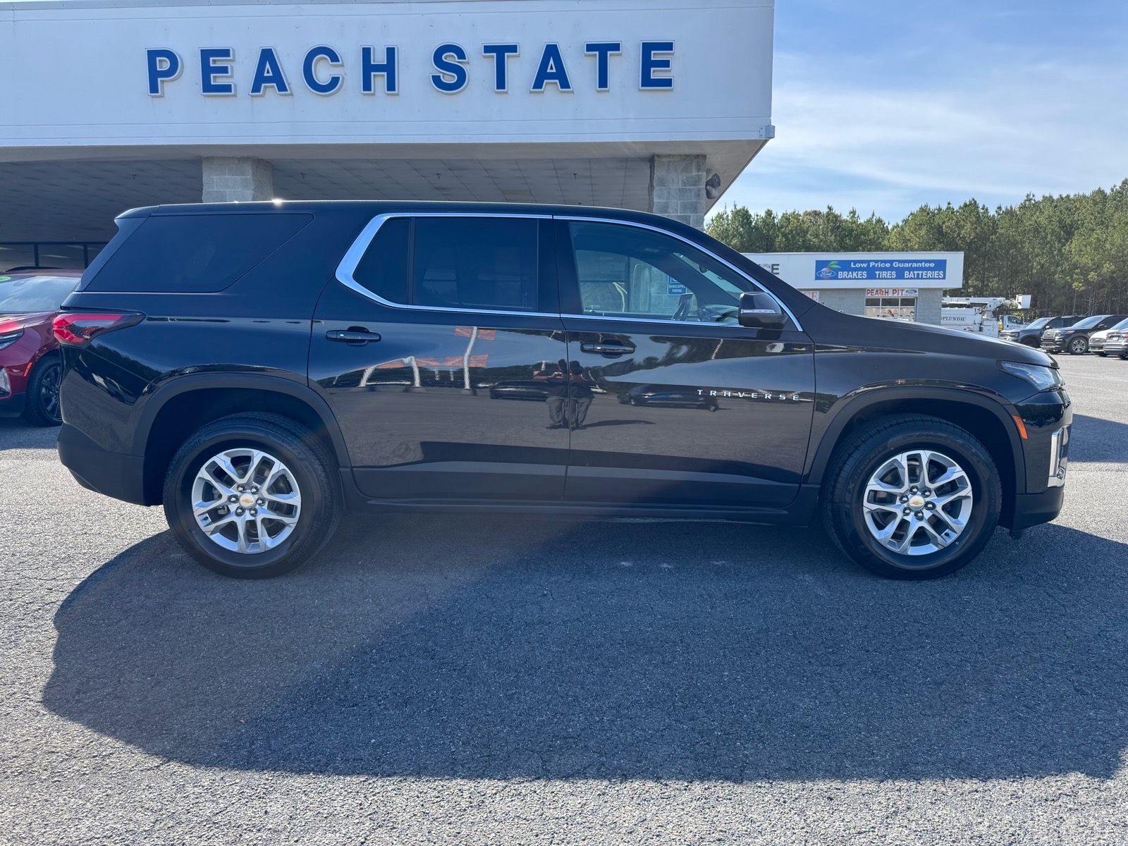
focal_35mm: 24
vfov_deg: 56.8
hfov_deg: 71.6
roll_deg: -0.4
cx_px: 564
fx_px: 782
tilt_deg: -7.1
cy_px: 423
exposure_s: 1/1026
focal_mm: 6.76
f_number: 1.78
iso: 80
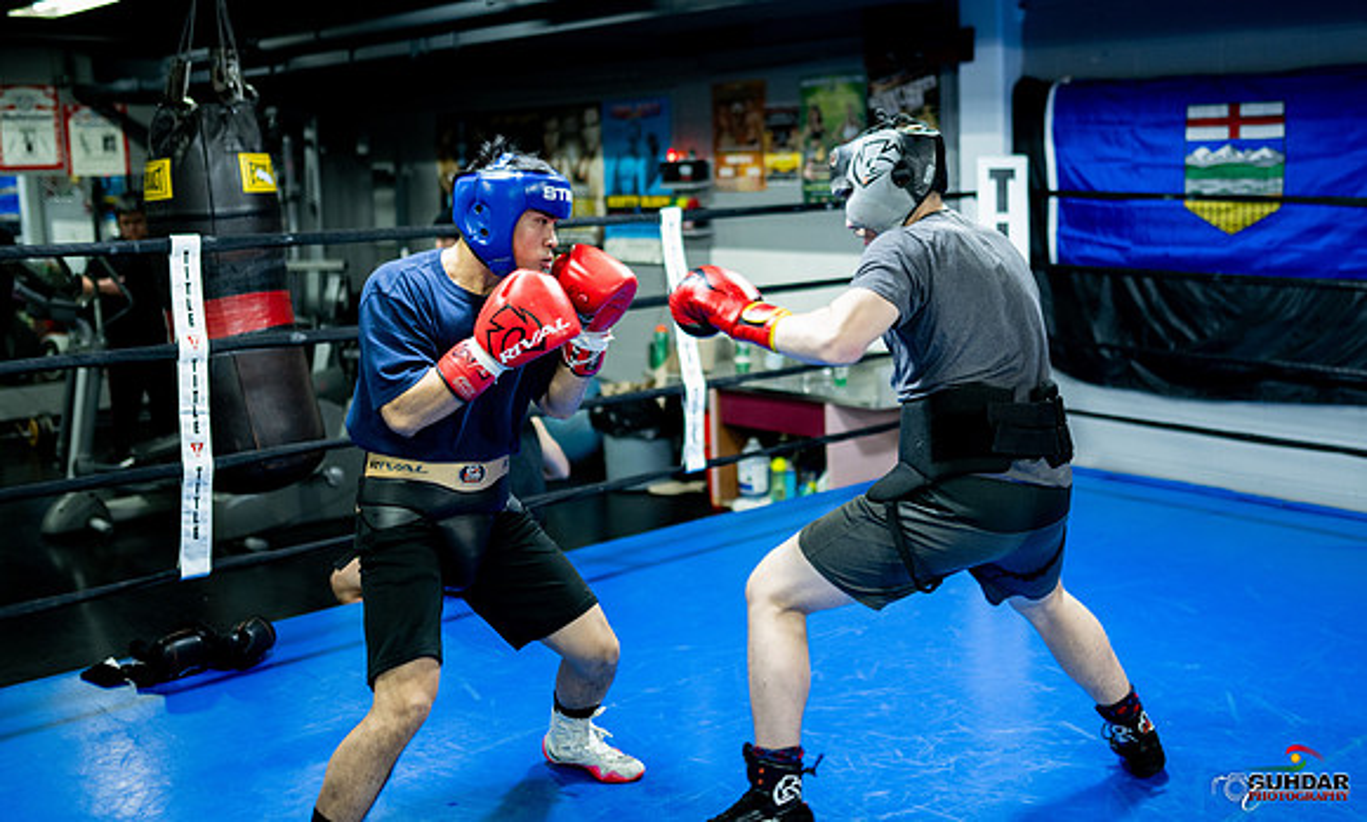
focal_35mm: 41
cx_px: 766
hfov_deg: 48.2
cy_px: 327
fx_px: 1523
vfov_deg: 30.2
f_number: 1.4
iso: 1600
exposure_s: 1/500
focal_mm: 35
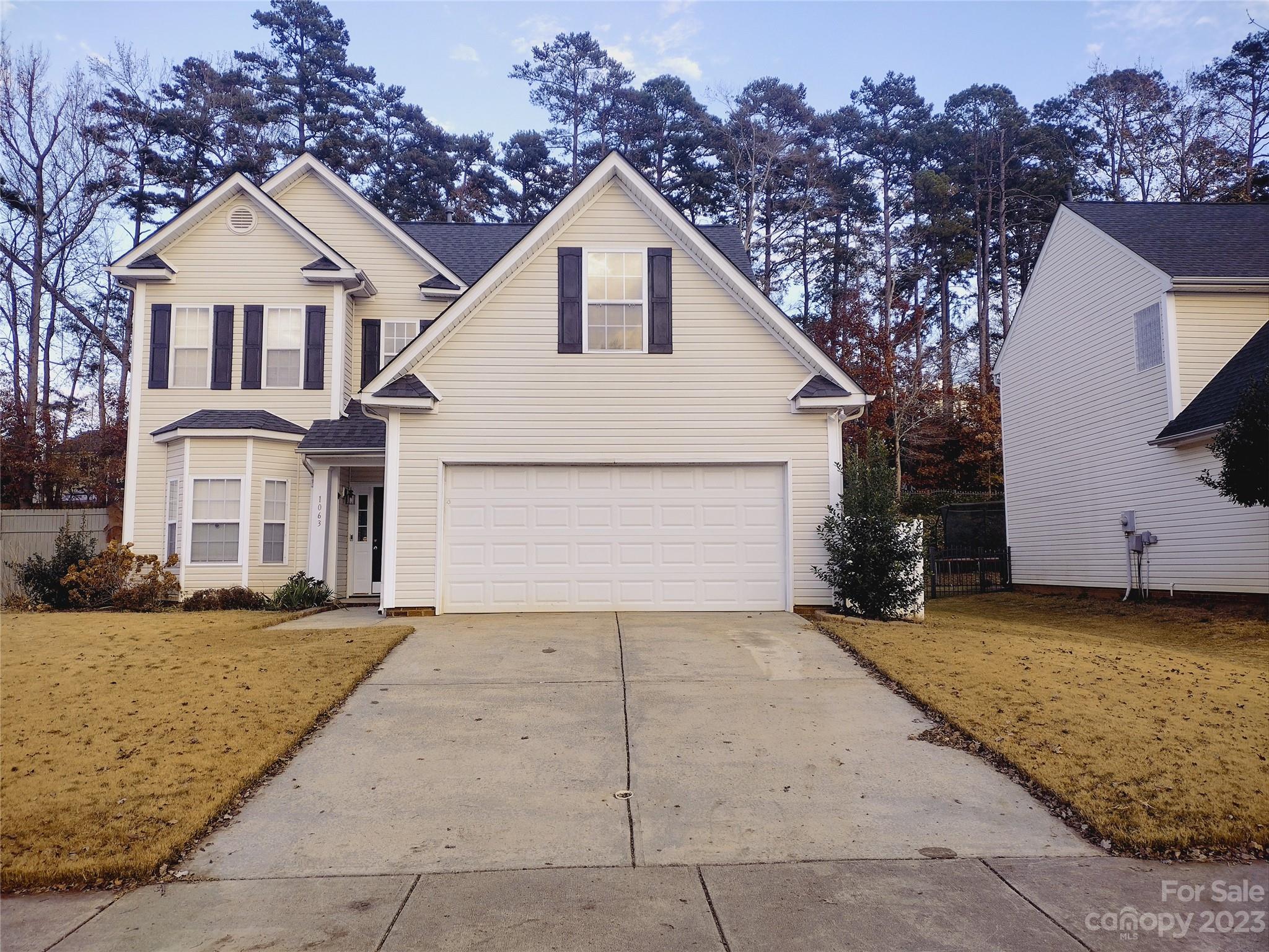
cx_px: 634
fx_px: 990
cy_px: 476
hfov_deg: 65.3
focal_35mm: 27
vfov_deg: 51.4
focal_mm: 4.71
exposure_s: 1/349
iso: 100
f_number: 1.7
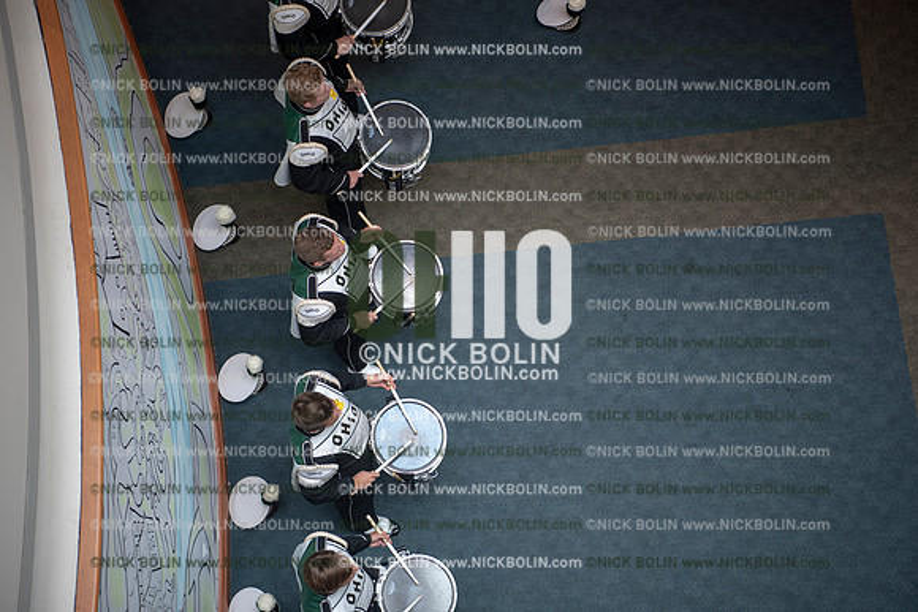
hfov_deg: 28.8
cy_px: 306
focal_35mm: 70
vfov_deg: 19.5
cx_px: 459
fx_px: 1785
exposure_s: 1/160
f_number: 2.8
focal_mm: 70
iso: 400
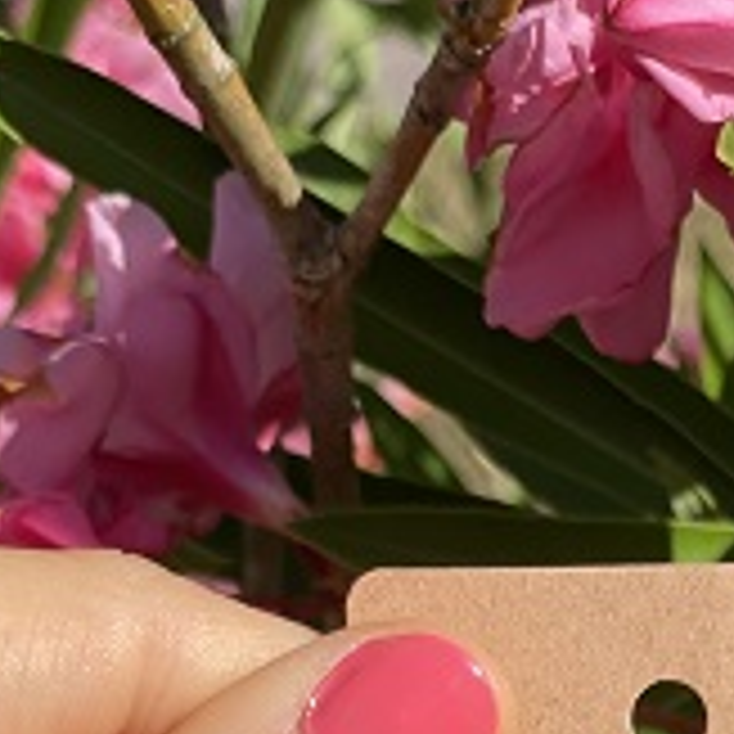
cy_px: 1169
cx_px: 617
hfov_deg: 11.6
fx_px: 3598
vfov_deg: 11.1
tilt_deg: -28.5
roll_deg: +5.9
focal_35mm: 150
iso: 32
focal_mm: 6
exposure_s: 1/1916
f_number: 2
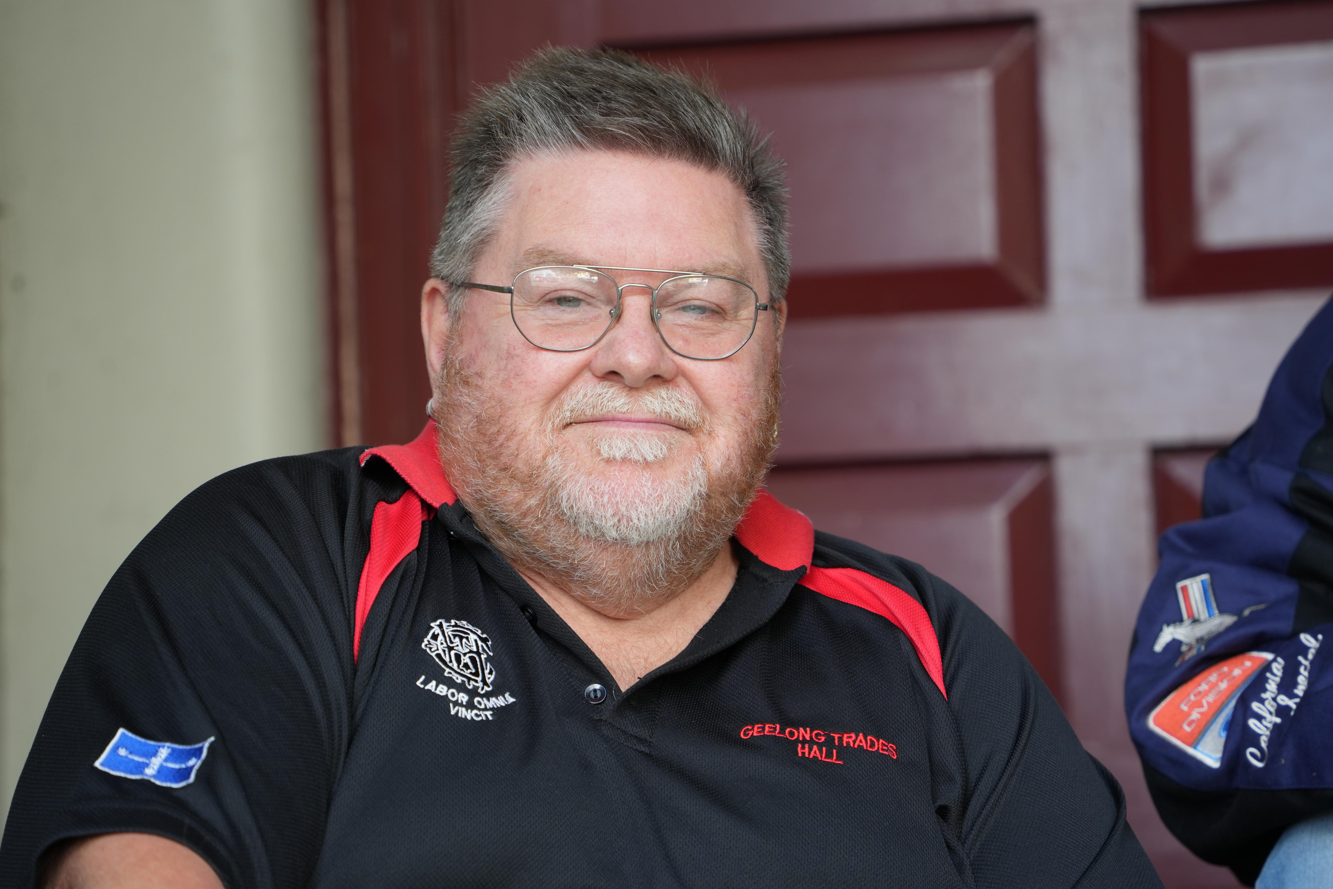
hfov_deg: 14.8
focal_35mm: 139
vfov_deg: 9.9
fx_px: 5146
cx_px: 666
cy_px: 444
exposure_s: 1/100
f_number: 5
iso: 500
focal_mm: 139
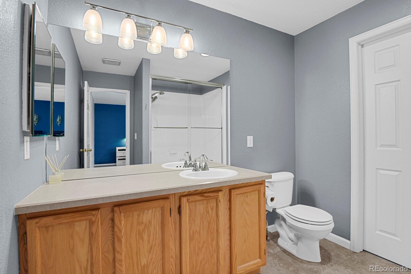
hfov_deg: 93.3
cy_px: 137
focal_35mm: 17
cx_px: 206
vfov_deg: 70.4
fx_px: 194
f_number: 8
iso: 10000
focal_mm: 17
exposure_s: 1/20
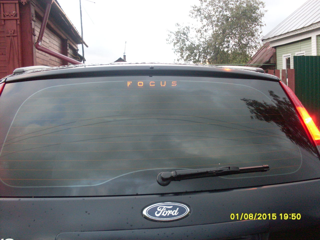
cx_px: 160
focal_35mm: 38
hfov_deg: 49.0
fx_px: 351
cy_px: 120
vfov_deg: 37.7
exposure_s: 1/45
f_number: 2.8
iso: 160
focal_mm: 6.3
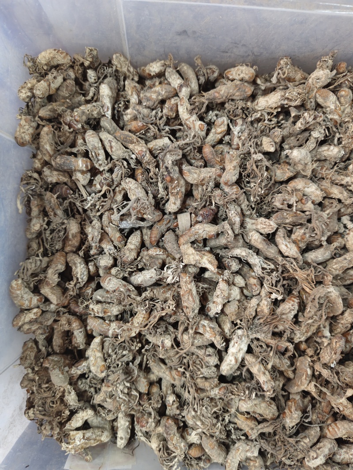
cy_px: 235
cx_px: 176
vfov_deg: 71.6
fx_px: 326
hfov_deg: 56.8
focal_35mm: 24
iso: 485
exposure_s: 1/50
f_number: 1.88
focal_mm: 5.56
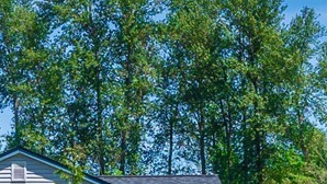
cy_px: 324
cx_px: -41
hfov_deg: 14.6
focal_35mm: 143
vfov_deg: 8.2
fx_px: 1241
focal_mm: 24
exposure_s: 1/250
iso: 80
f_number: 7.1
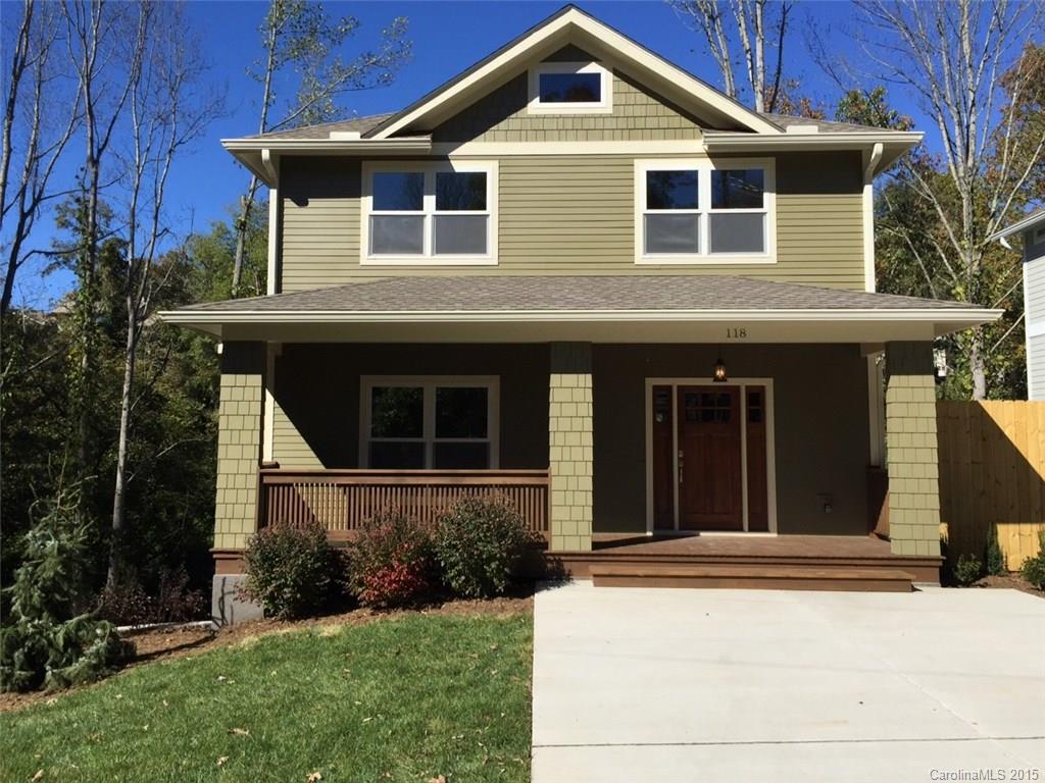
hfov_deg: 61.7
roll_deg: -0.5
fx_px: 875
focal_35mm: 29
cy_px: 392
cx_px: 522
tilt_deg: +4.5
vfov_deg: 48.2
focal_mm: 4.15
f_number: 2.2
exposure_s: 1/2475
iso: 32
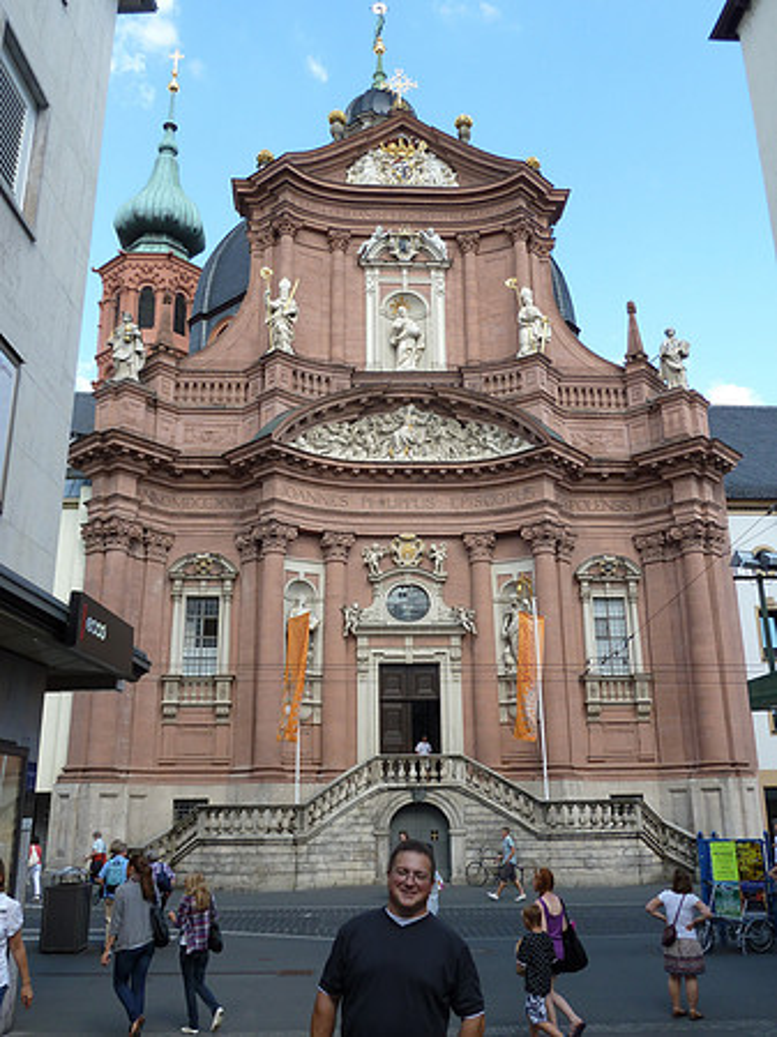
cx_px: 388
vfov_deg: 60.0
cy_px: 518
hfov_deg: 46.8
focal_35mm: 30
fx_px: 899
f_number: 4
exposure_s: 1/200
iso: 80
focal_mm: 5
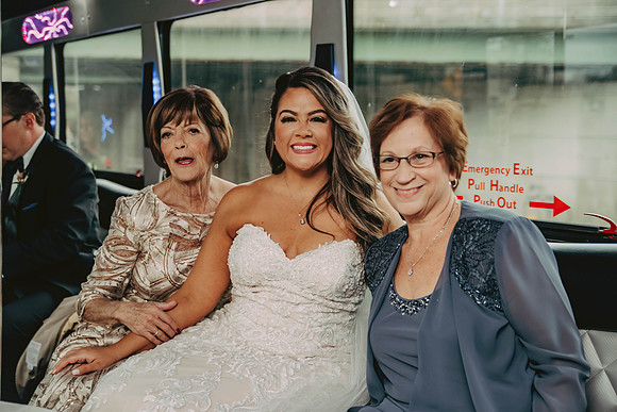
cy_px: 206
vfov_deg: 29.9
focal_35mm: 45
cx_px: 308
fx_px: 771
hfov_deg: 43.6
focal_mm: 45
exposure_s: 1/60
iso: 1250
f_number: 3.2
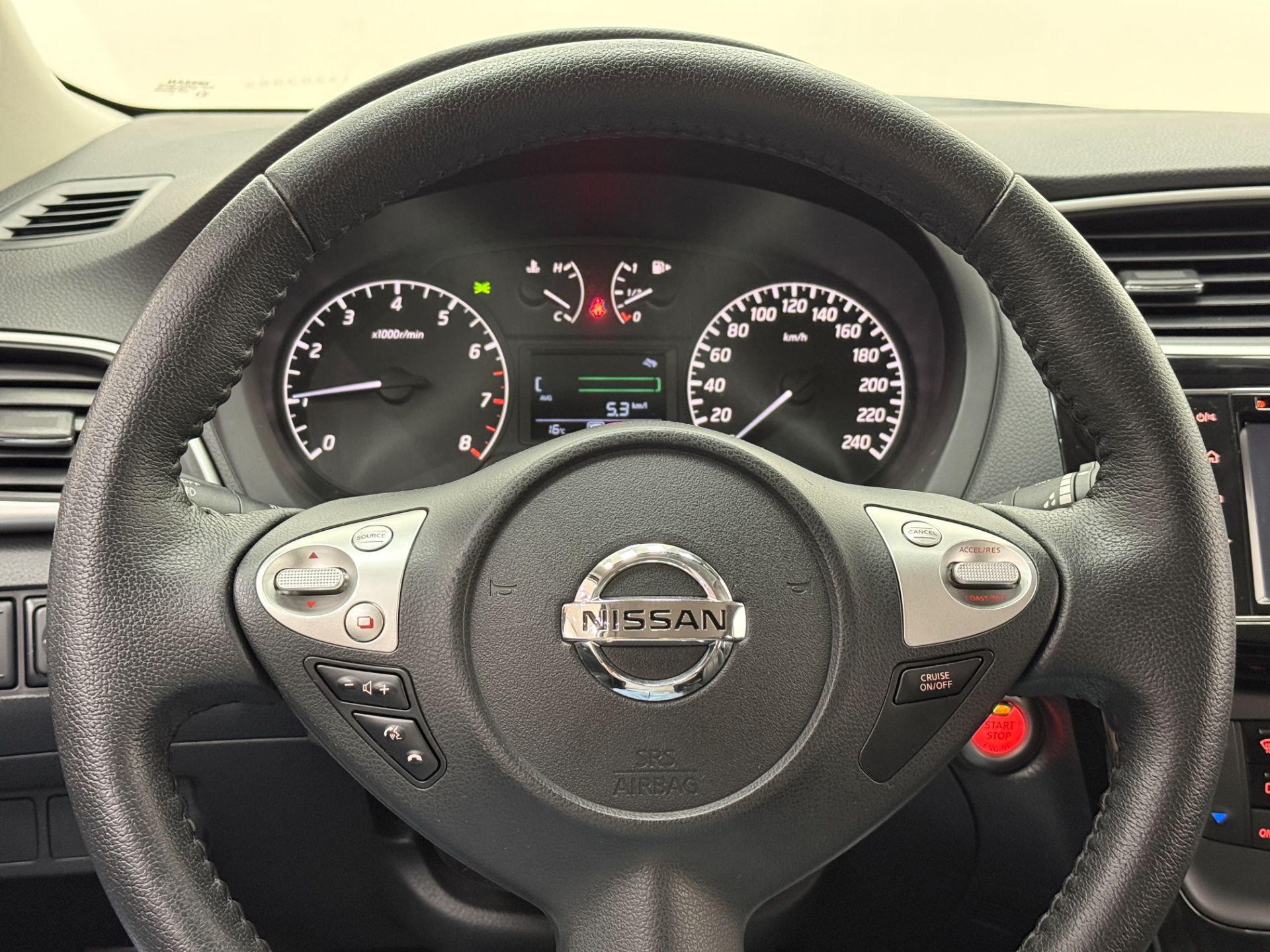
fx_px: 1761
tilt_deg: -15.9
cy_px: 476
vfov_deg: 30.3
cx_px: 635
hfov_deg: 39.7
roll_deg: -2.3
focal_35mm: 48
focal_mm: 6.76
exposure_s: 1/30
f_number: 1.78
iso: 500
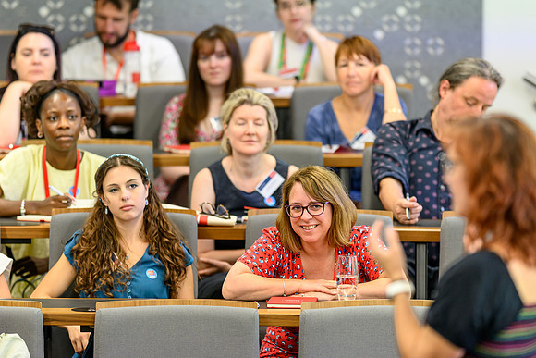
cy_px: 179
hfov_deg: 10.1
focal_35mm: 204
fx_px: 3044
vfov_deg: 6.7
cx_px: 268
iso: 450
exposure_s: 1/200
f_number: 1.8
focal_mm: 135
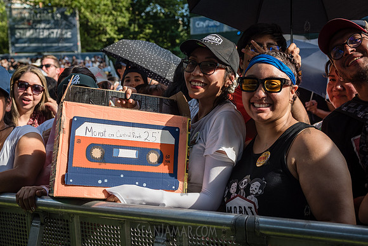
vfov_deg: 29.7
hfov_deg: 43.3
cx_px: 191
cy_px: 128
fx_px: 463
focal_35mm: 45
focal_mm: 34
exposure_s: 1/1600
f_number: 3.5
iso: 500
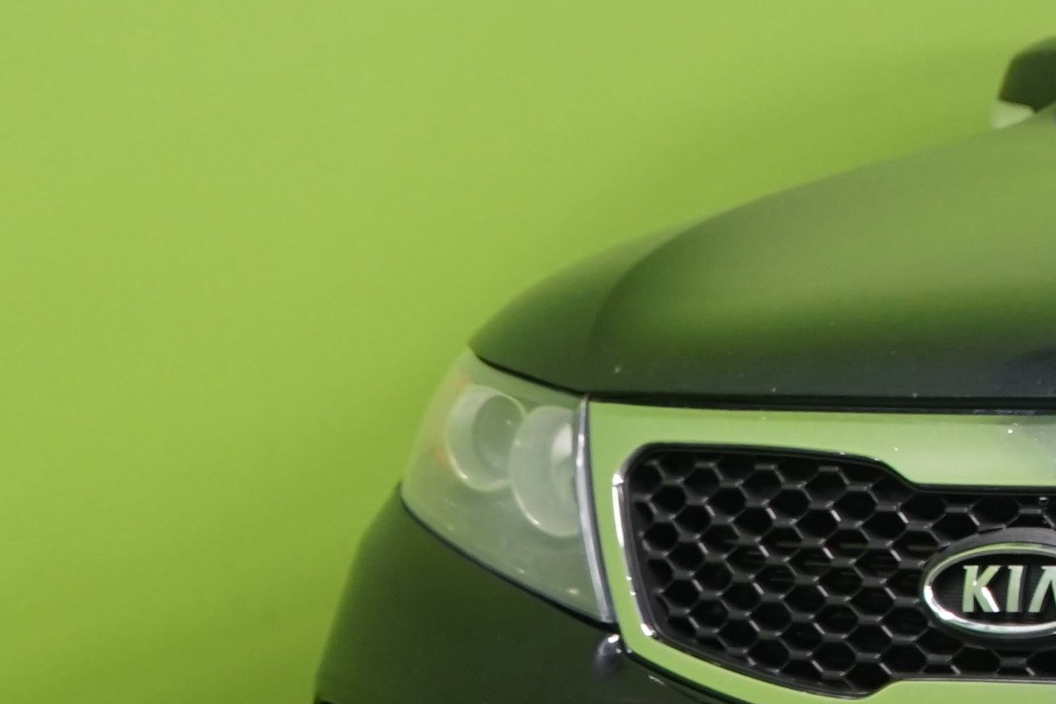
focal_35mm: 268
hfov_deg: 7.4
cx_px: 1950
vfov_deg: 5.1
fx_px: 7861
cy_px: 432
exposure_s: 1/50
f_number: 5.6
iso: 1000
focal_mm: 65
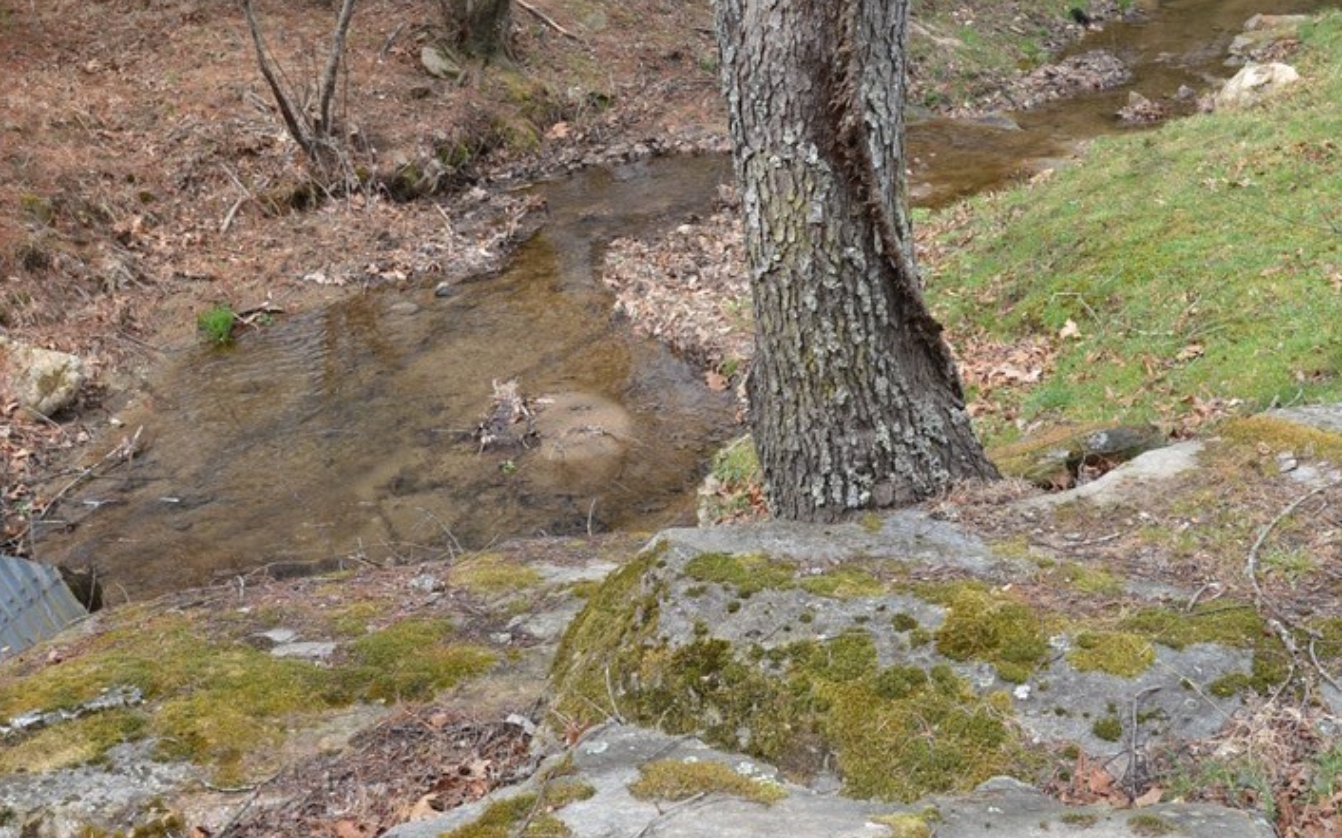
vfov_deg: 27.4
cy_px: 370
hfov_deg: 42.7
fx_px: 1719
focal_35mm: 47
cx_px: 661
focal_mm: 20
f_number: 5.6
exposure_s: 1/125
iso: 100
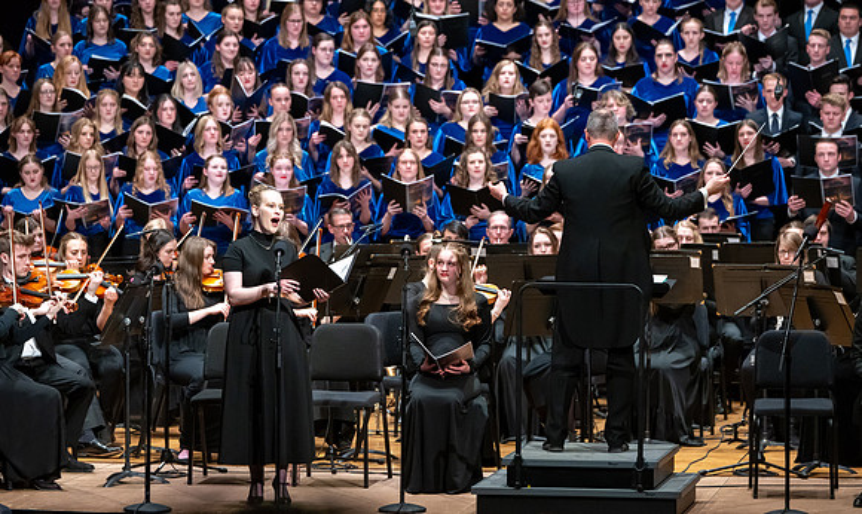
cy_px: 293
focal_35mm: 151
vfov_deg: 8.4
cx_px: 447
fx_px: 3505
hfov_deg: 14.0
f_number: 4
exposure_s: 1/250
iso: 6400
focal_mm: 140
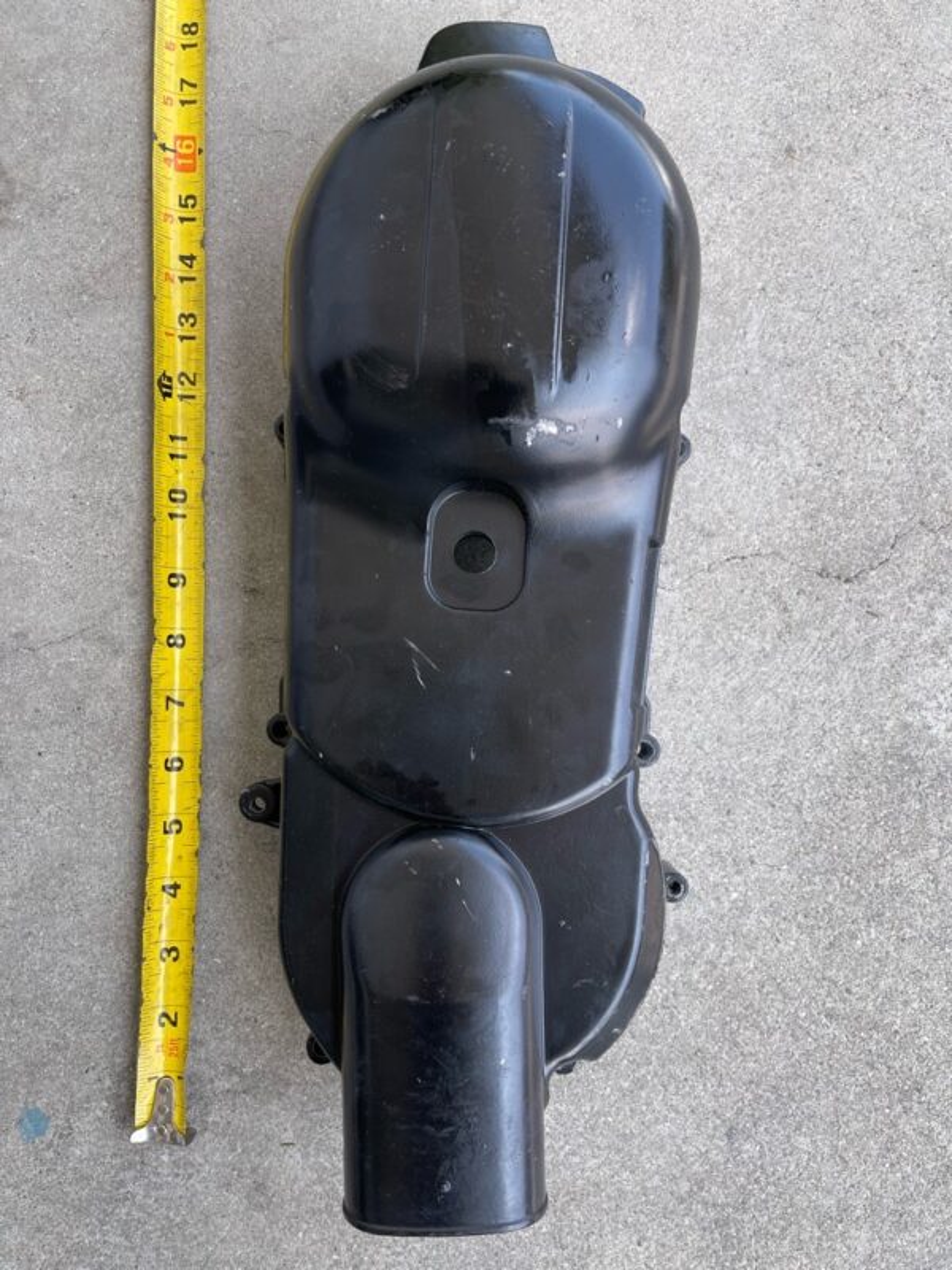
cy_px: 635
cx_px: 476
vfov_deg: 67.3
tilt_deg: -87.0
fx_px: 953
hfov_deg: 53.1
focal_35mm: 26
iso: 32
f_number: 1.6
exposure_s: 1/382
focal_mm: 5.1
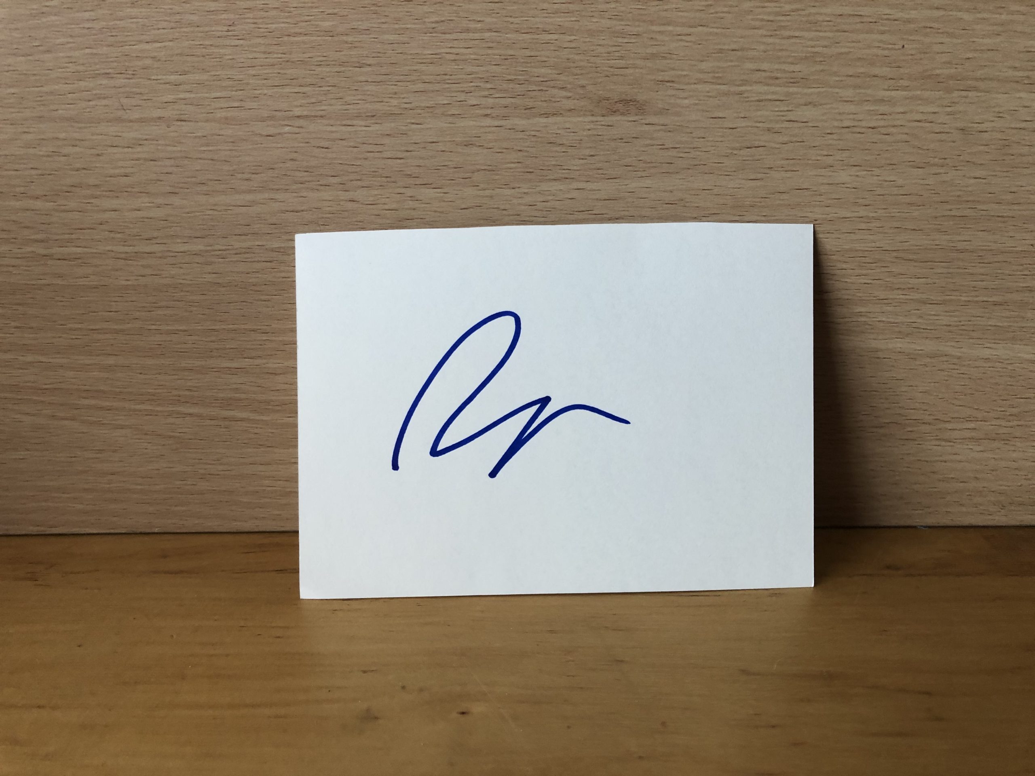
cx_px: 518
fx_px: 837
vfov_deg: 49.7
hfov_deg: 63.4
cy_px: 388
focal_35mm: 28
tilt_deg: -22.6
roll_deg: -0.1
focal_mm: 3.99
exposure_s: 1/17
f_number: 1.8
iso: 40
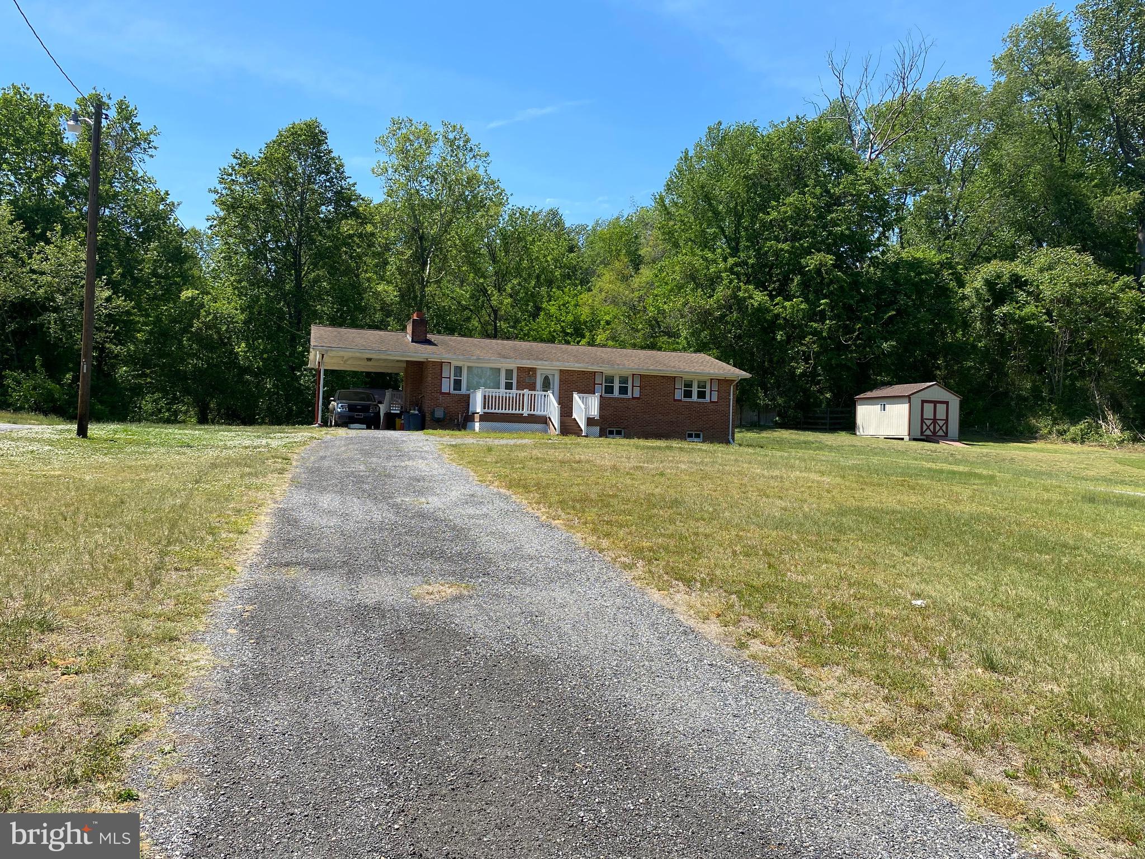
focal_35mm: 26
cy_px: 430
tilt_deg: -0.8
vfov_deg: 53.1
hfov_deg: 67.3
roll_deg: -2.5
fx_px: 860
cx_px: 572
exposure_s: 1/1961
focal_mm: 4.25
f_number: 1.8
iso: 32
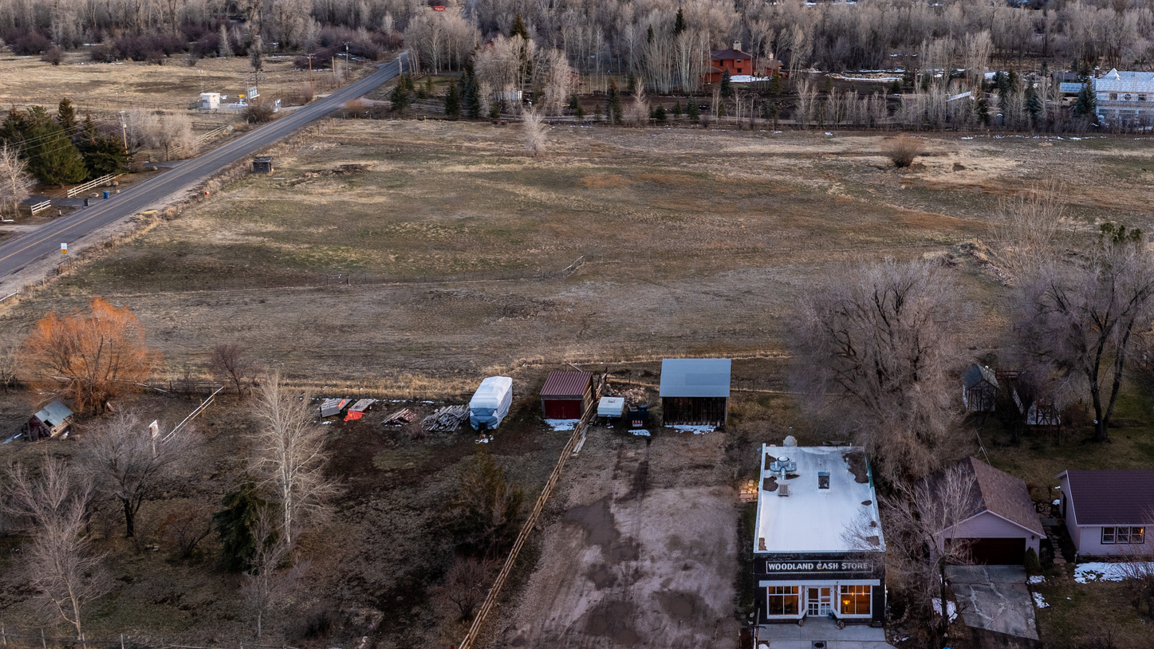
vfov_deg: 31.6
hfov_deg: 52.6
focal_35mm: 37
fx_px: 1132
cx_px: 798
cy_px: 187
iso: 100
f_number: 4
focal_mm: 12.29
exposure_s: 1/30
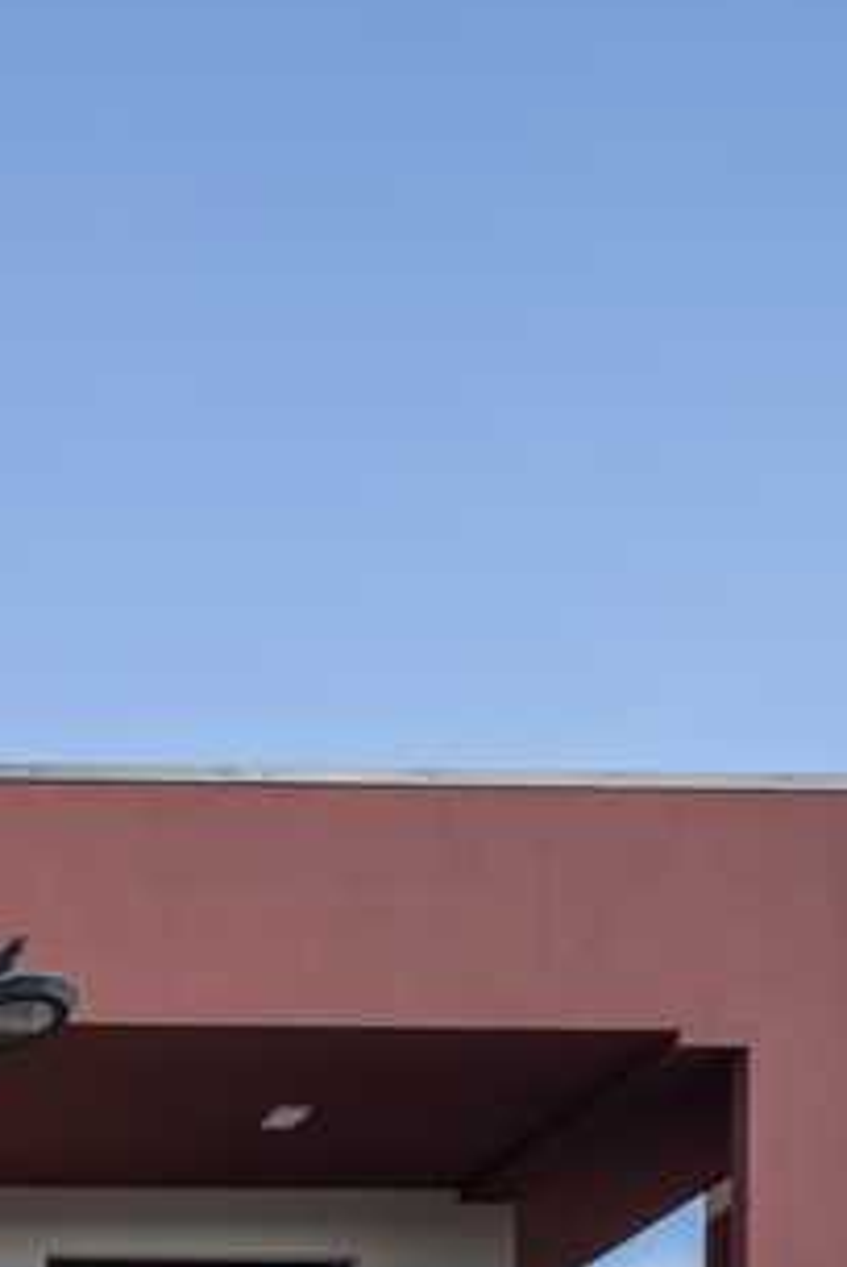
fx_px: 2007
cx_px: -1067
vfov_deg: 34.4
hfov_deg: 15.6
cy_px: 928
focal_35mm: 57
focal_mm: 17
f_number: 16
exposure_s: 1/25
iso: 100
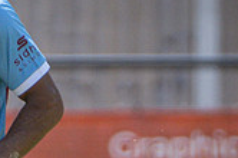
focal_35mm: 3456
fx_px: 22804
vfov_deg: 0.4
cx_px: 47
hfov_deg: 0.6
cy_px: 166
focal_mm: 400
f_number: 4
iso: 400
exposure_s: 1/1600
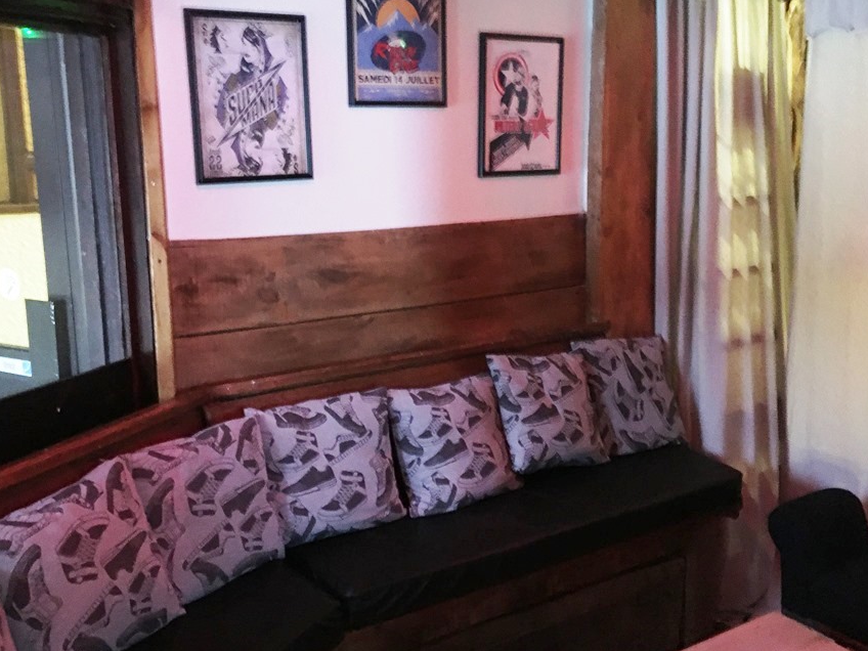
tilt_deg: -8.3
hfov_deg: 52.6
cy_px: 293
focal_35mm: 35
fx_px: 878
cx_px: 403
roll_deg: +0.1
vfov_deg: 40.7
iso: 500
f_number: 2.2
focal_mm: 4.15
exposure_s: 1/17
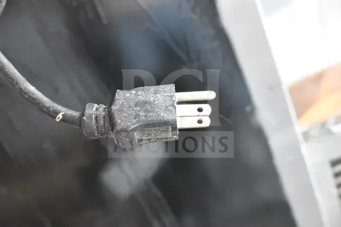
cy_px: 114
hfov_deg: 41.1
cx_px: 170
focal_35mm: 48
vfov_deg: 28.1
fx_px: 455
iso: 6400
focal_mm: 32
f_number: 7.1
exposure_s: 1/200
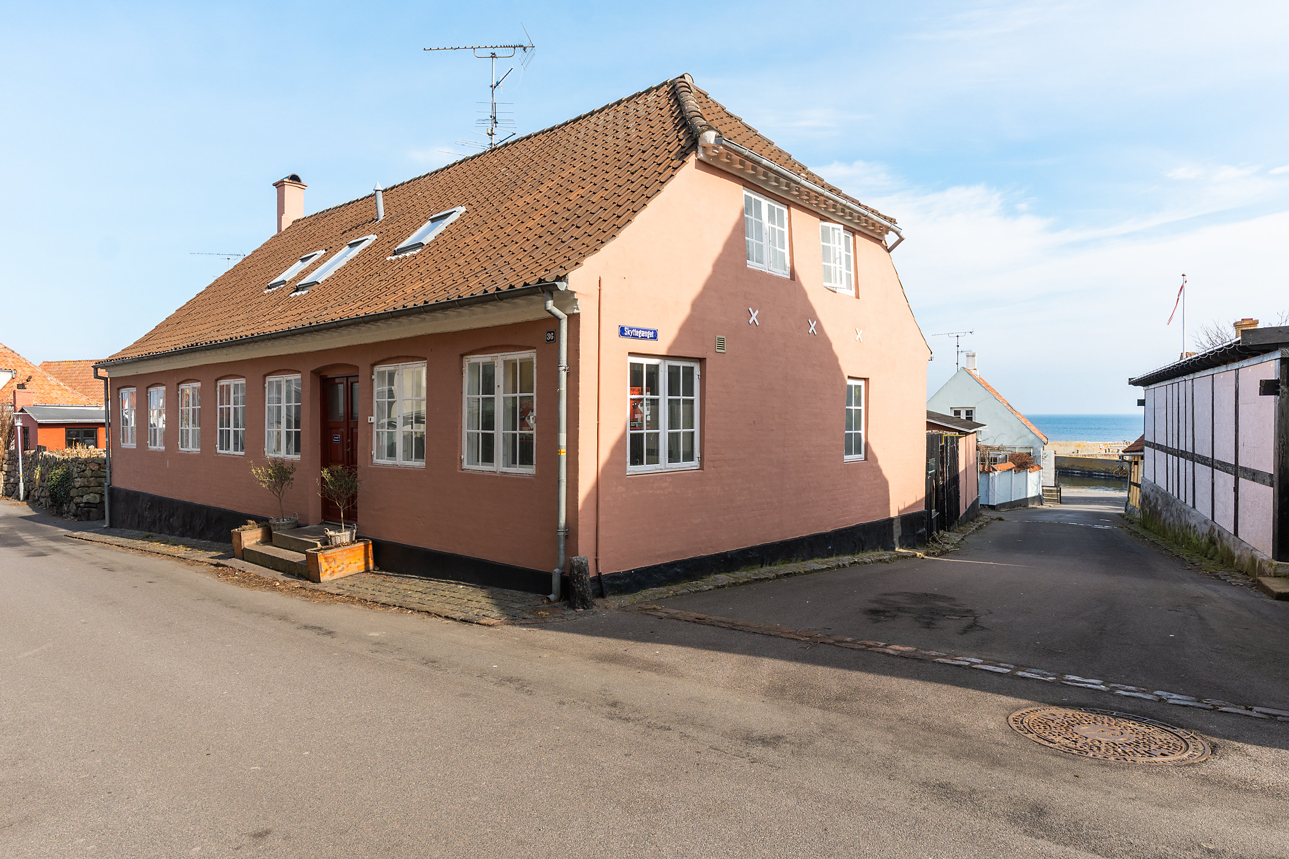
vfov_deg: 61.3
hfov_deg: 83.3
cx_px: 644
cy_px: 430
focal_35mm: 20
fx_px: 725
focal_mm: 13.5
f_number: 8
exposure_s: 1/400
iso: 200
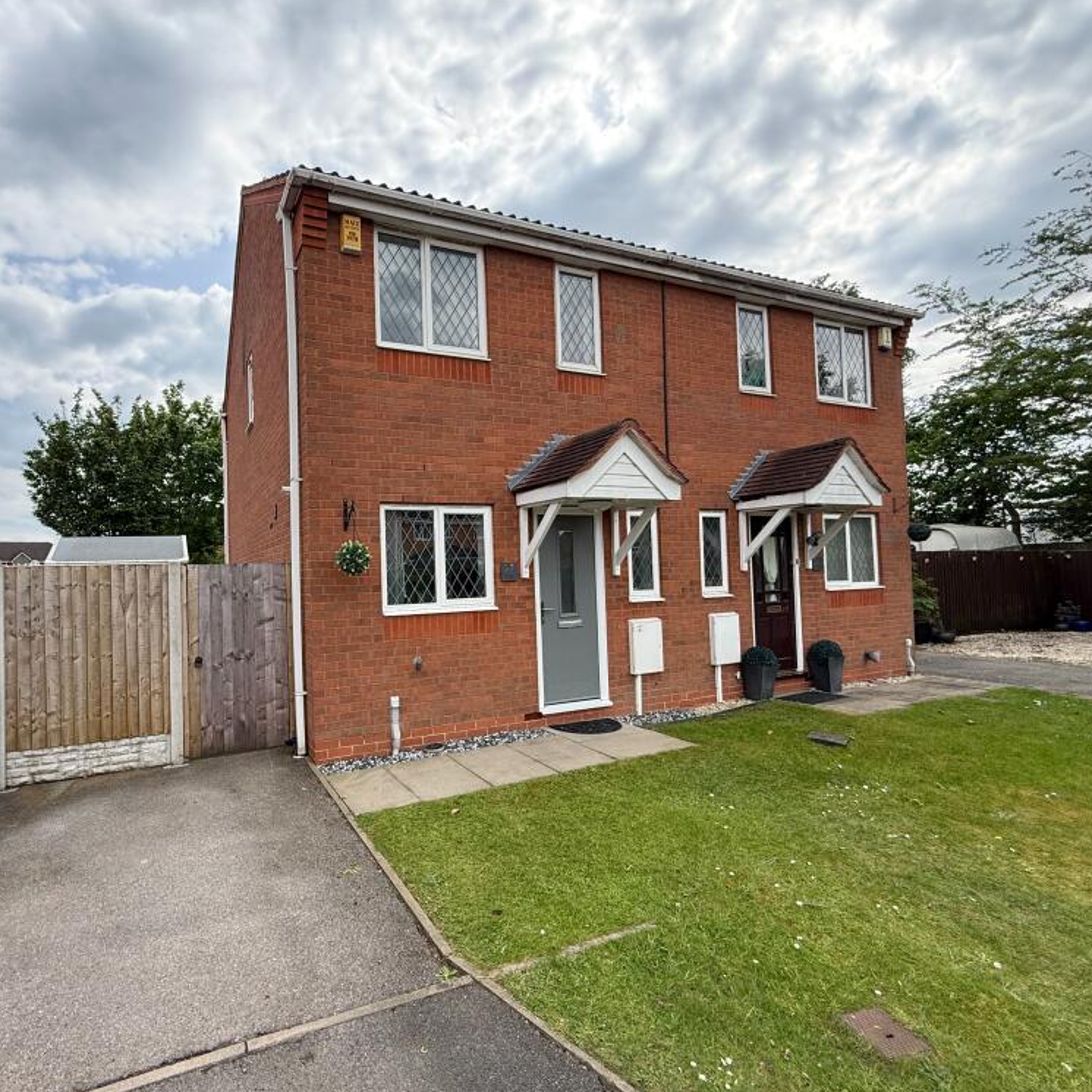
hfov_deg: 82.6
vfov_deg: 84.0
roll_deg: +1.3
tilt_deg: +1.5
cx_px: 421
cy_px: 558
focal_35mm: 17
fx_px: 607
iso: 64
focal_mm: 2.22
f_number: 2.2
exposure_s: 1/830
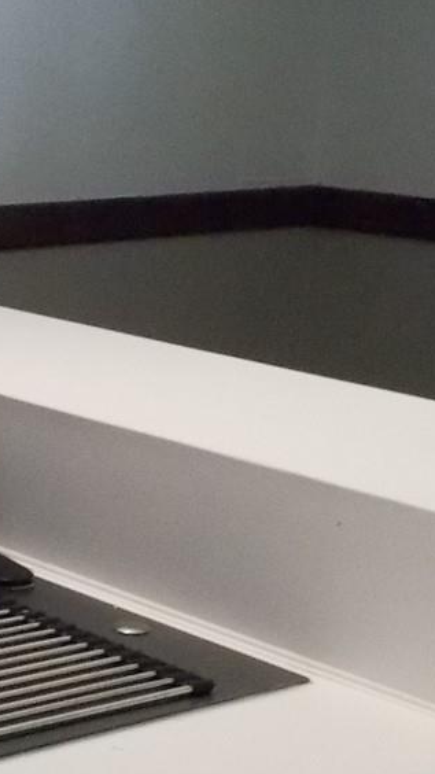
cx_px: -261
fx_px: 1949
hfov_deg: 12.0
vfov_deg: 22.4
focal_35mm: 95
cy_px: 491
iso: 400
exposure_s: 1/25
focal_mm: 4.3
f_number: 3.1
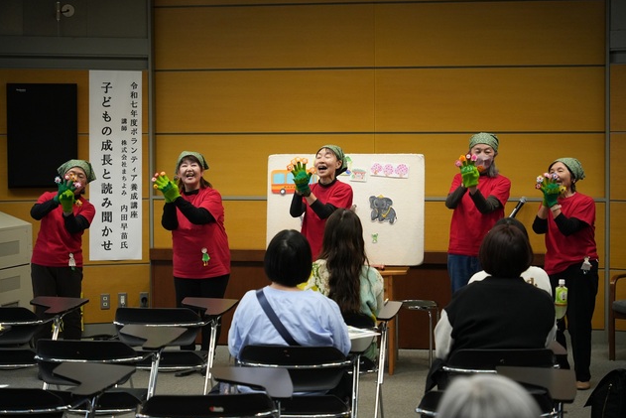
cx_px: 316
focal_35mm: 71
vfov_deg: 19.2
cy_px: 211
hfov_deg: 28.4
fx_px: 1235
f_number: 4
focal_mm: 70
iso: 3200
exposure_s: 1/160
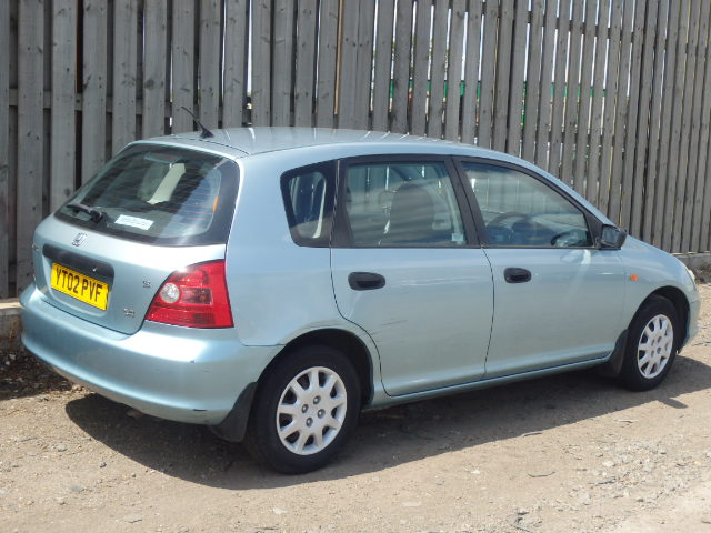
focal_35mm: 49
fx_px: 1006
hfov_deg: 38.9
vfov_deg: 29.7
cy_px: 266
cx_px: 356
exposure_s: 1/400
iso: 125
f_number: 4.9
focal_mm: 8.8
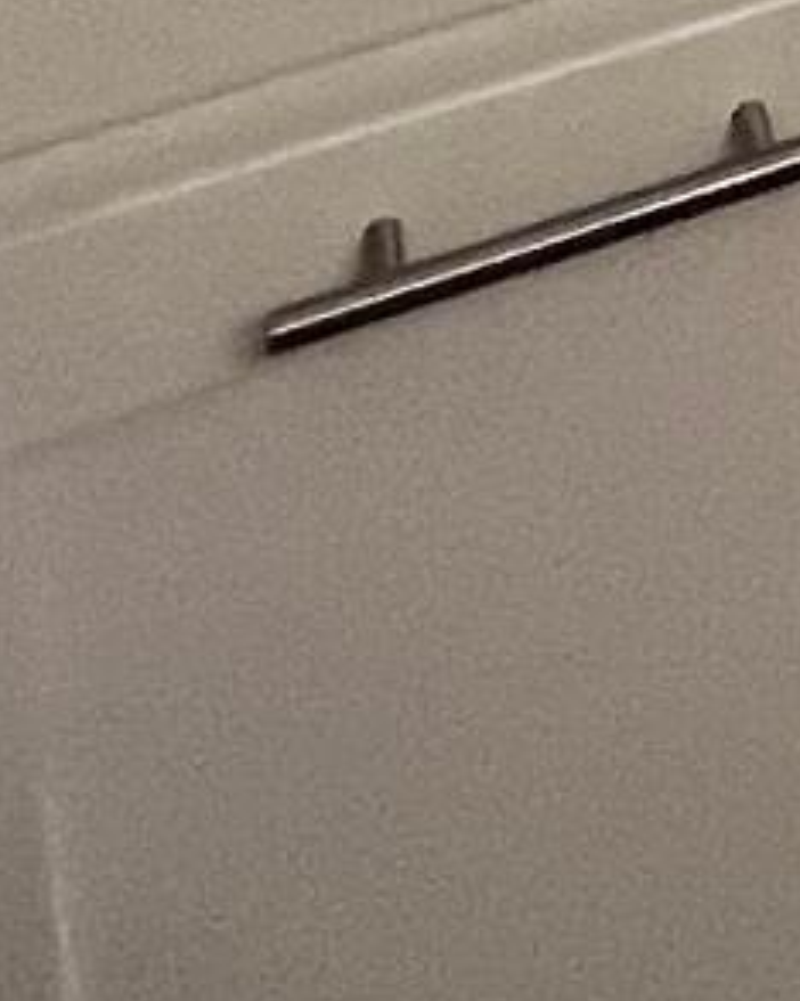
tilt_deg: -7.1
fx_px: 3852
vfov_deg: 10.2
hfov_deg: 8.8
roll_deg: +0.6
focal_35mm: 130
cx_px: 2680
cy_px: -2115
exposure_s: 1/120
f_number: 1.8
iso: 200
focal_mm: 1.57
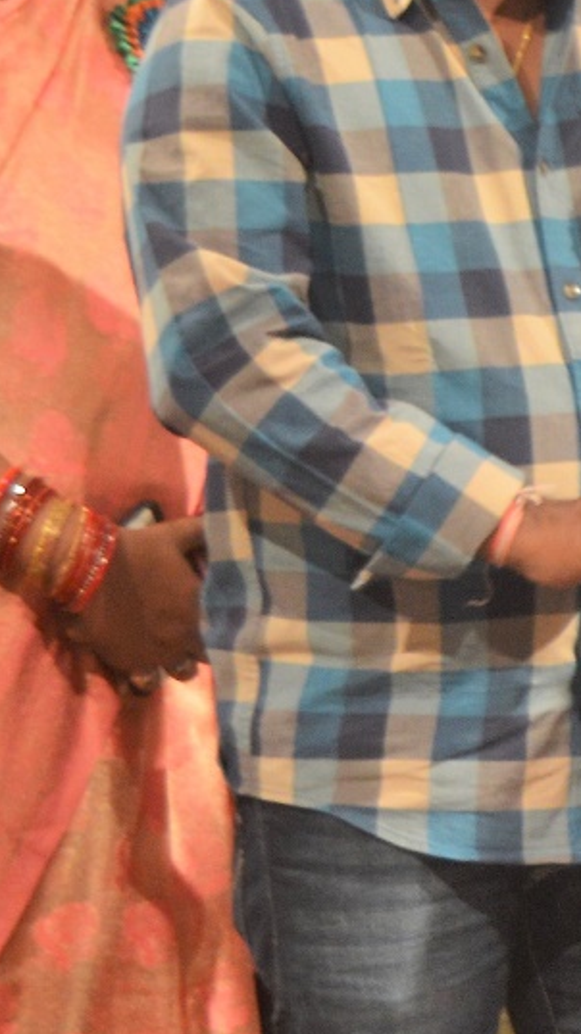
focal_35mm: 253
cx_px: 1261
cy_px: 899
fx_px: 6940
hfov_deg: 4.7
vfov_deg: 8.5
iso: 450
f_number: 4.8
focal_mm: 36
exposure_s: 1/60
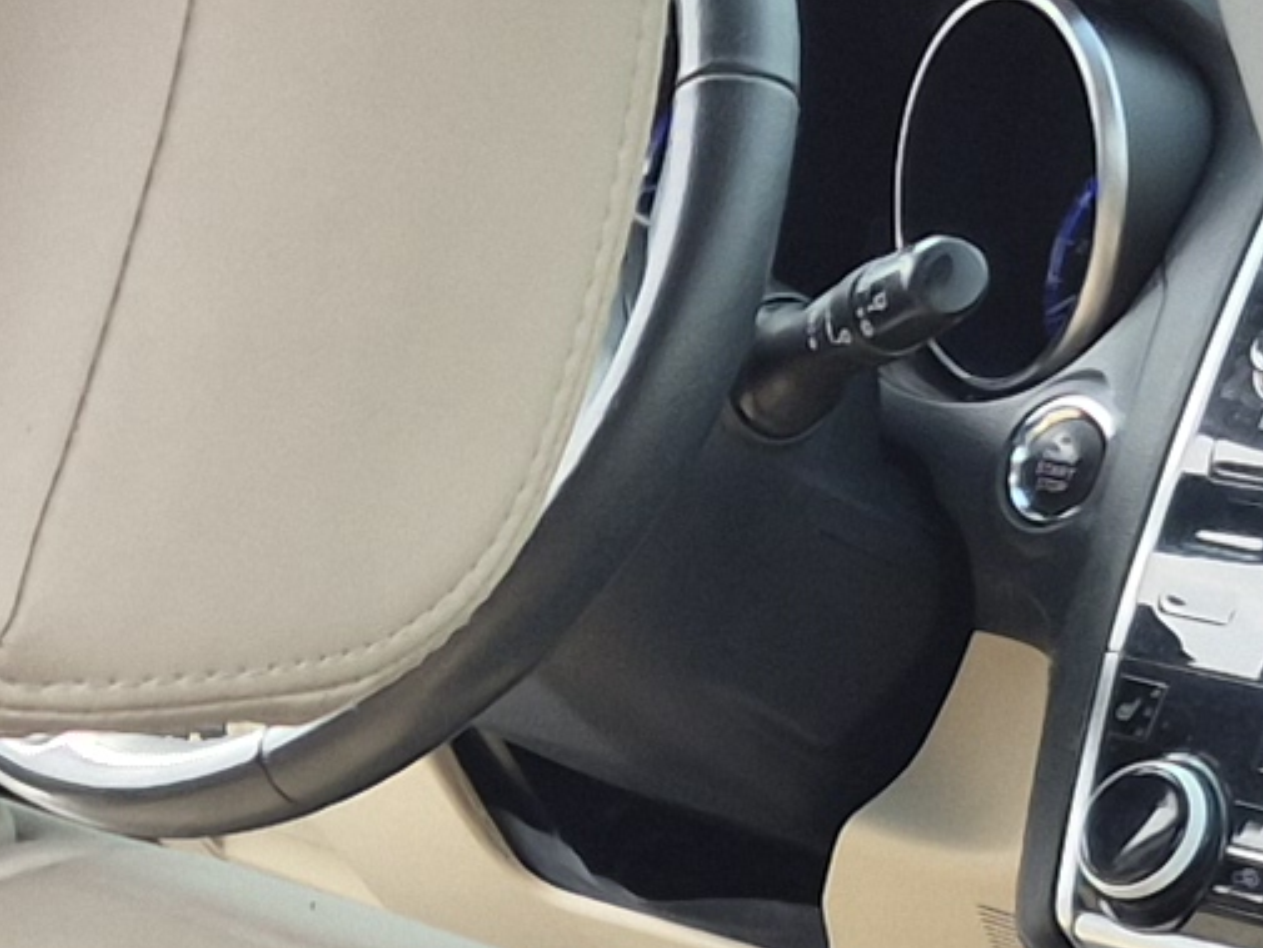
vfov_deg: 7.7
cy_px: 2016
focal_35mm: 182
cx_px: -980
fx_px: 6642
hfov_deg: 10.3
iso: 25
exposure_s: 1/265
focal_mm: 5.4
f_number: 1.8
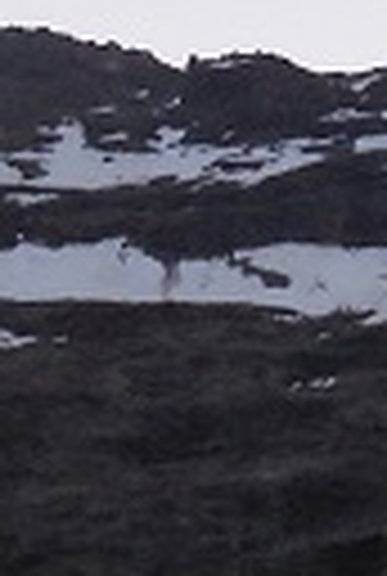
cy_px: 284
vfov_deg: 10.9
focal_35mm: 188
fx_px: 3015
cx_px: 482
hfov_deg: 7.3
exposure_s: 1/25
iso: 400
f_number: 4
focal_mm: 5.2
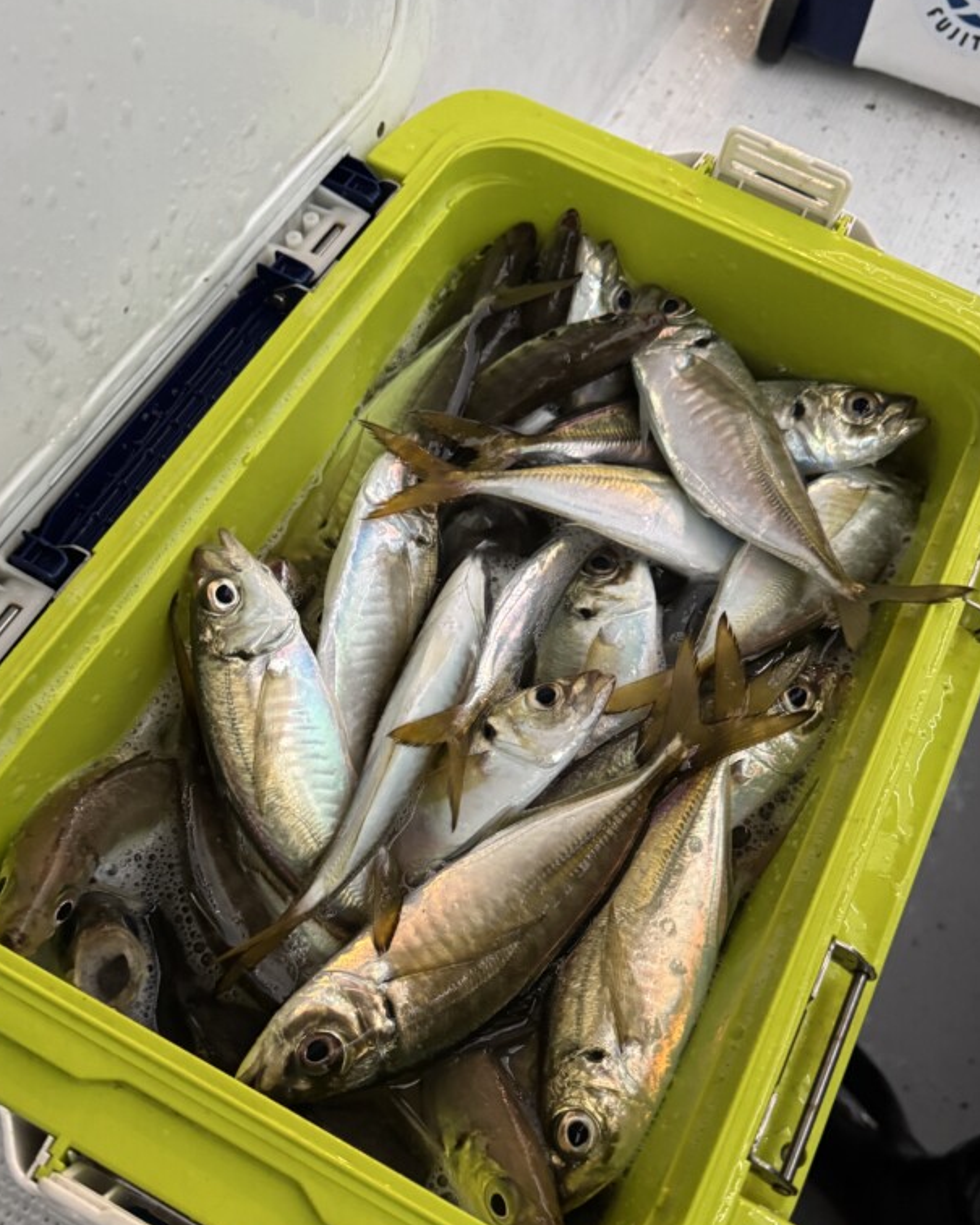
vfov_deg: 56.7
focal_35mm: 31
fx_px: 1124
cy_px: 736
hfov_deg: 47.1
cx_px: 455
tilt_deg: -65.7
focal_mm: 6.76
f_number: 1.78
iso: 800
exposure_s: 1/60
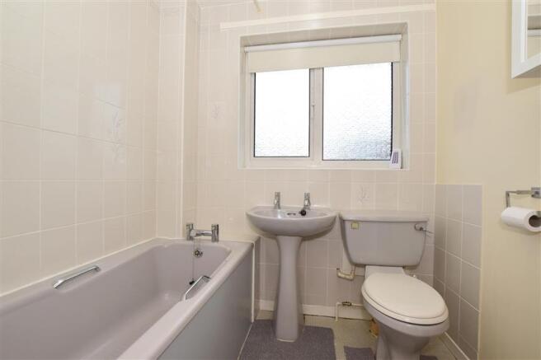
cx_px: 270
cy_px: 180
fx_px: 225
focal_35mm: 15
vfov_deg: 77.3
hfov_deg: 100.4
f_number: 6.3
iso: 400
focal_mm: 10
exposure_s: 1/200
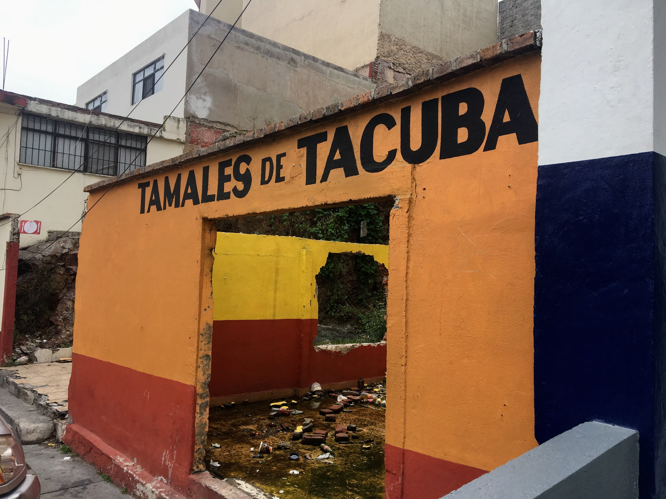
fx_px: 558
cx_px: 333
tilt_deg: +2.7
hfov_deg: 61.7
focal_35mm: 29
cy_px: 250
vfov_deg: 48.2
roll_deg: -2.4
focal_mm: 4.15
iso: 25
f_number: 2.2
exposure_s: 1/351
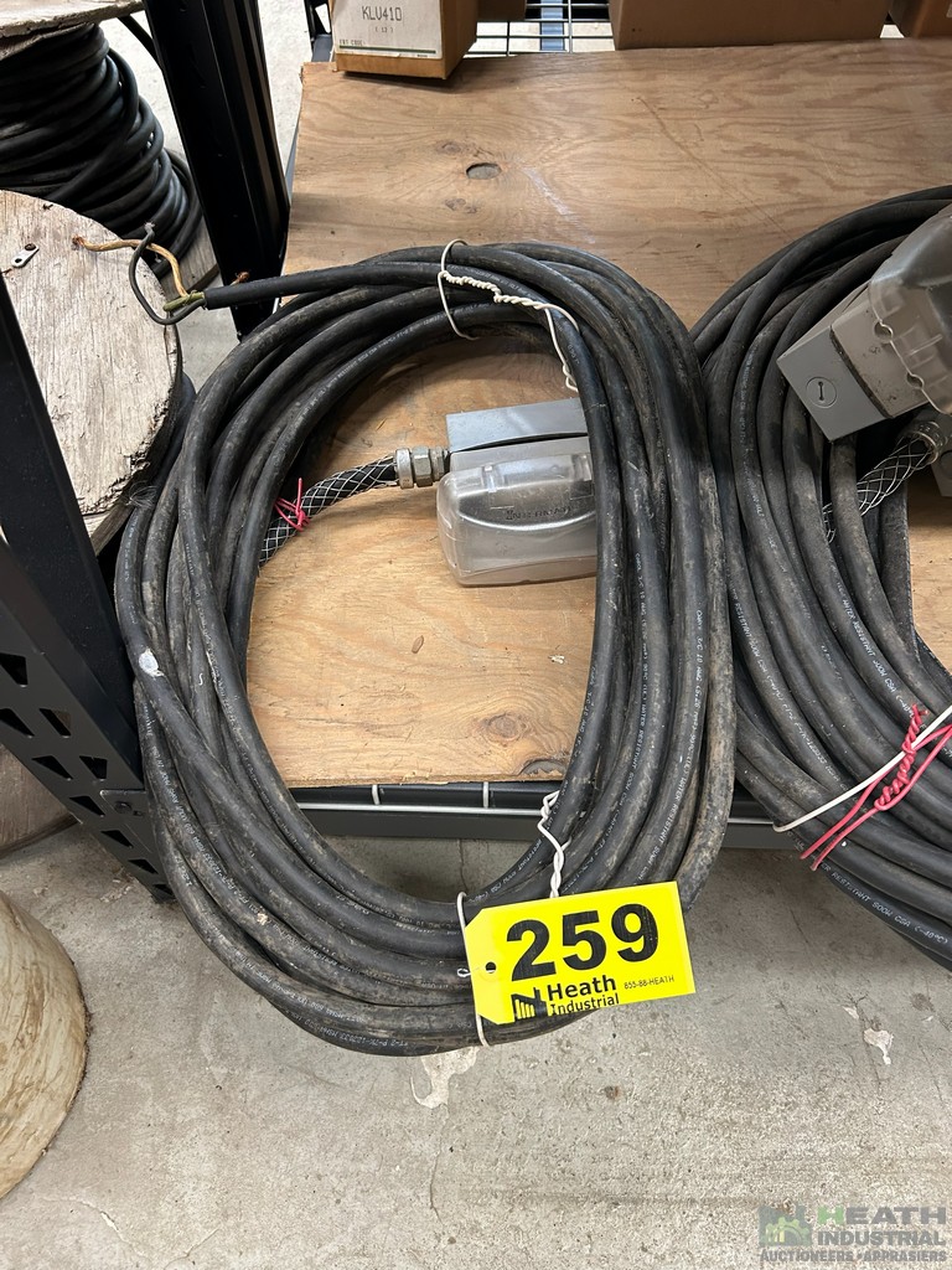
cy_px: 635
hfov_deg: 53.1
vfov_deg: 67.3
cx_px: 476
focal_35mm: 26
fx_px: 953
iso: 200
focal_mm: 5.7
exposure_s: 1/60
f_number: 1.5
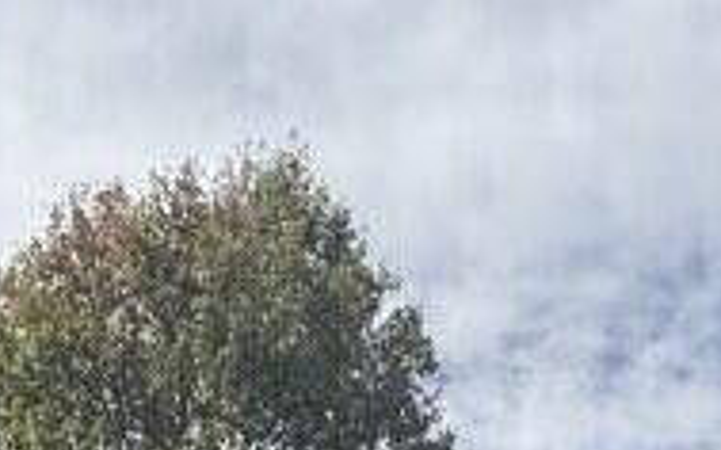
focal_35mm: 94
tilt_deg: +11.4
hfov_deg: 22.1
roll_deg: -1.7
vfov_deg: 12.1
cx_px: 294
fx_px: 1847
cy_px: 946
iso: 50
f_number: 2.2
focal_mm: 2.22
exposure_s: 1/2320
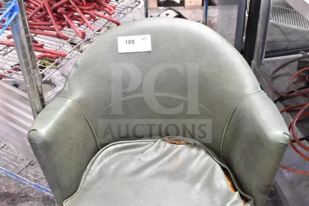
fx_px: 386
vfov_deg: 29.9
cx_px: 154
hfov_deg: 43.6
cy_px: 103
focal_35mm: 45
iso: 6400
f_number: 6.3
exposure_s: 1/160
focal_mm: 30
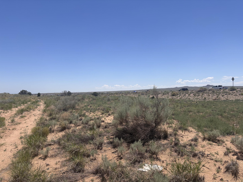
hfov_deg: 67.3
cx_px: 122
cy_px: 91
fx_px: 183
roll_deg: +0.3
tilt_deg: +0.8
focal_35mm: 26
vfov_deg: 53.1
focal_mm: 5.96
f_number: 1.6
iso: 50
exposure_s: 1/5348
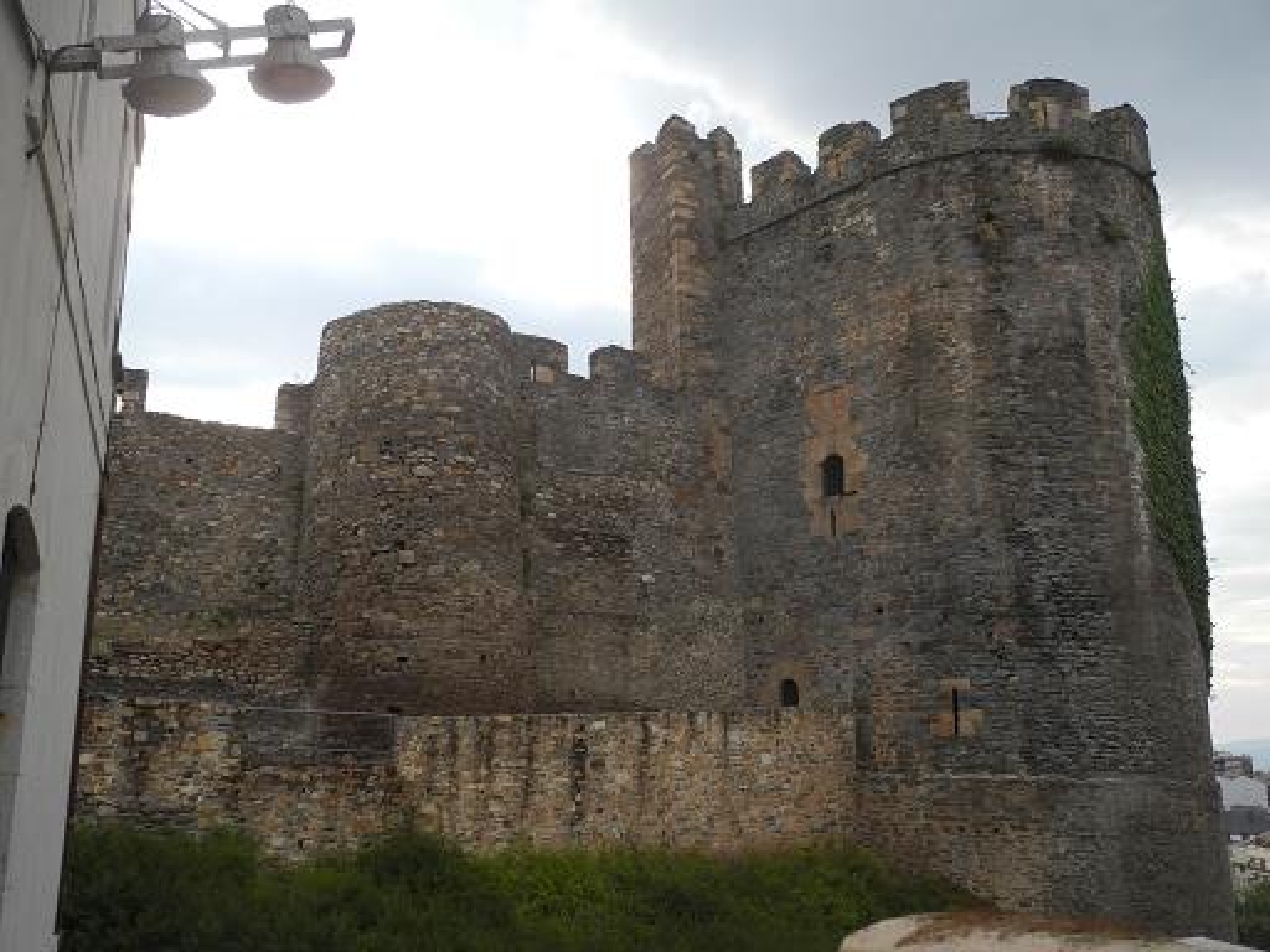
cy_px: 476
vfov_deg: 37.7
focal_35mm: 38
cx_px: 635
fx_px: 1394
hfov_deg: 49.0
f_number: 3.2
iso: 100
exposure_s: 1/500
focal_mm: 8.1
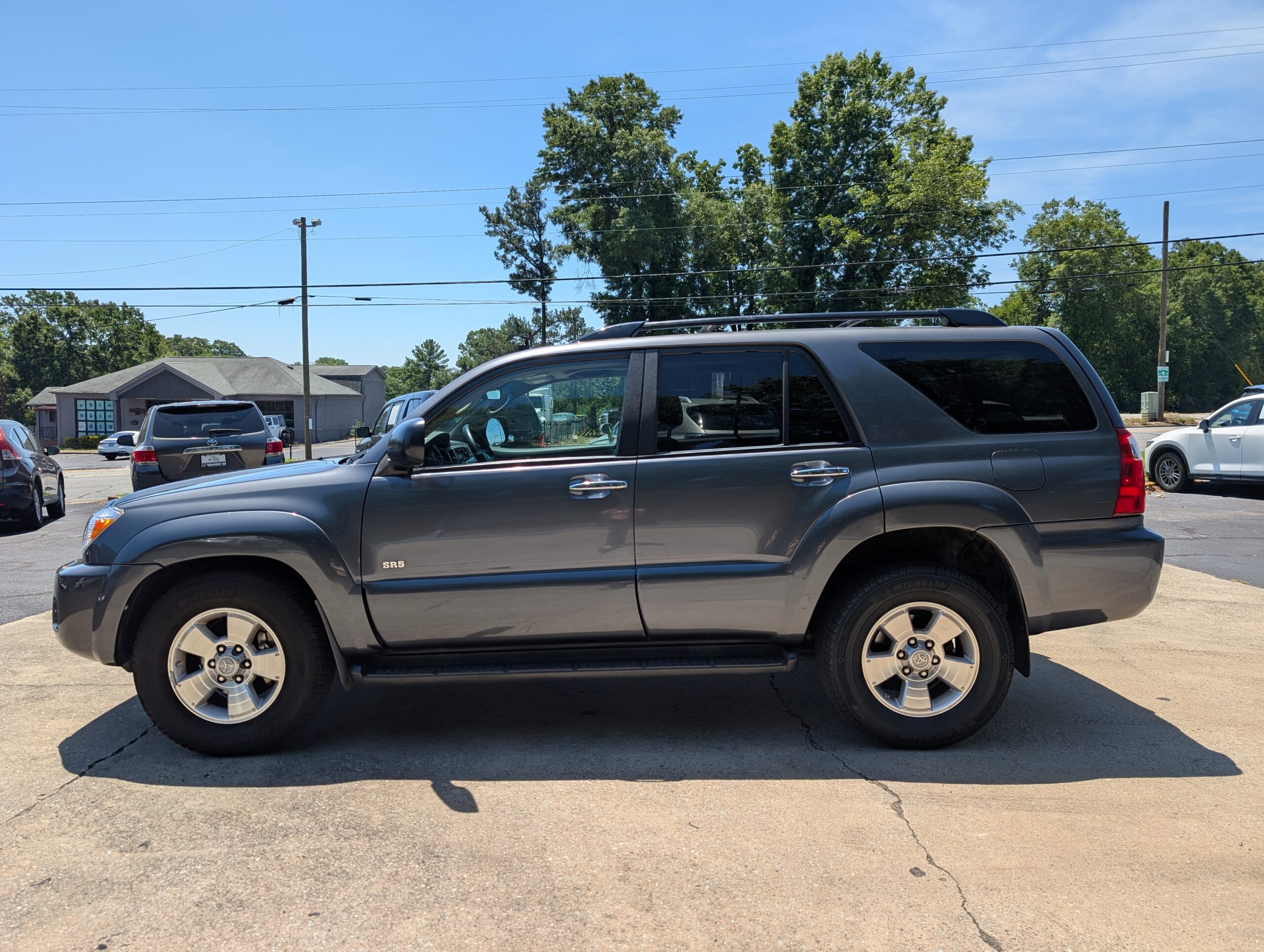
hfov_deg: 71.5
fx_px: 878
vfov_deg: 56.9
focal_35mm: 24
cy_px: 476
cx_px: 632
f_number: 1.68
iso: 20
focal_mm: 6.9
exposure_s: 1/877
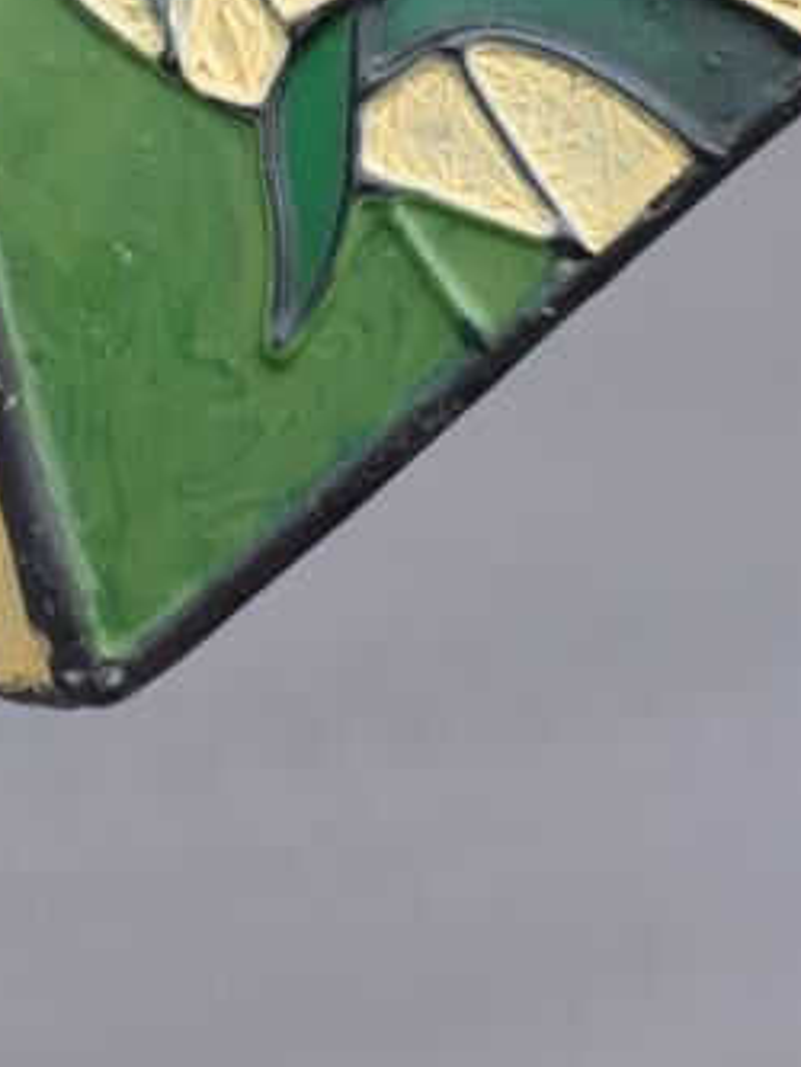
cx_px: 260
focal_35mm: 80
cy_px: -359
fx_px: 2467
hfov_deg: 18.4
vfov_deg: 21.8
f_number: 2.4
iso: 125
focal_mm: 4.3
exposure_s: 1/50
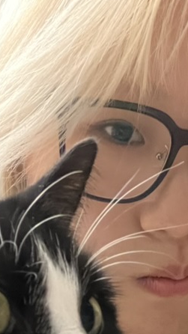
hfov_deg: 16.1
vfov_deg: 26.0
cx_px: 121
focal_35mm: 75
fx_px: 664
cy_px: 369
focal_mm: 2.71
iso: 1000
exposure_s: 1/15
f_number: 2.2
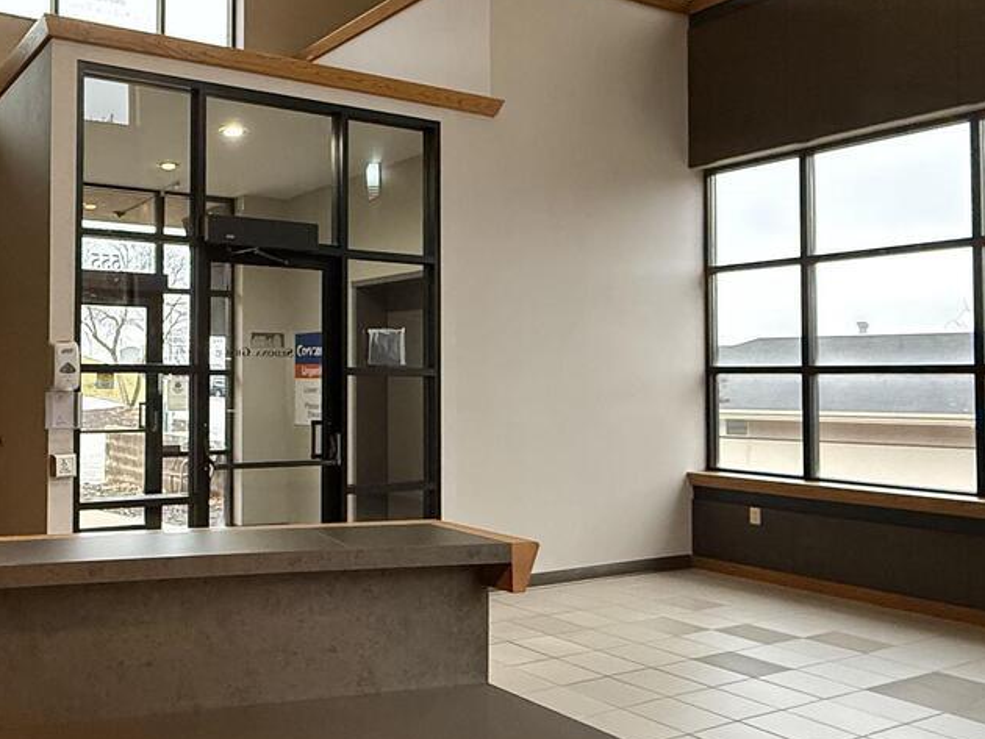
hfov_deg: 53.0
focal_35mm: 32
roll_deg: -0.7
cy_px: 353
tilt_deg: +2.6
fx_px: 911
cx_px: 194
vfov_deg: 44.2
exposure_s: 1/60
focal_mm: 2.22
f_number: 2.2
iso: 800
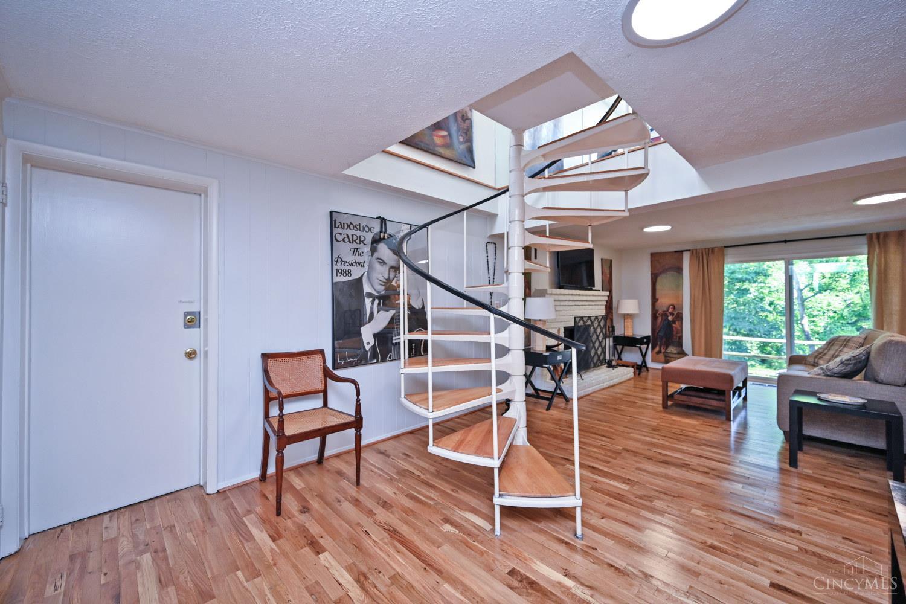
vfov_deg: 81.2
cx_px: 453
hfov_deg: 104.3
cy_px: 302
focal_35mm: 14
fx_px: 352
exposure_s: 1/60
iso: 400
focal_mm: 14
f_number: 4
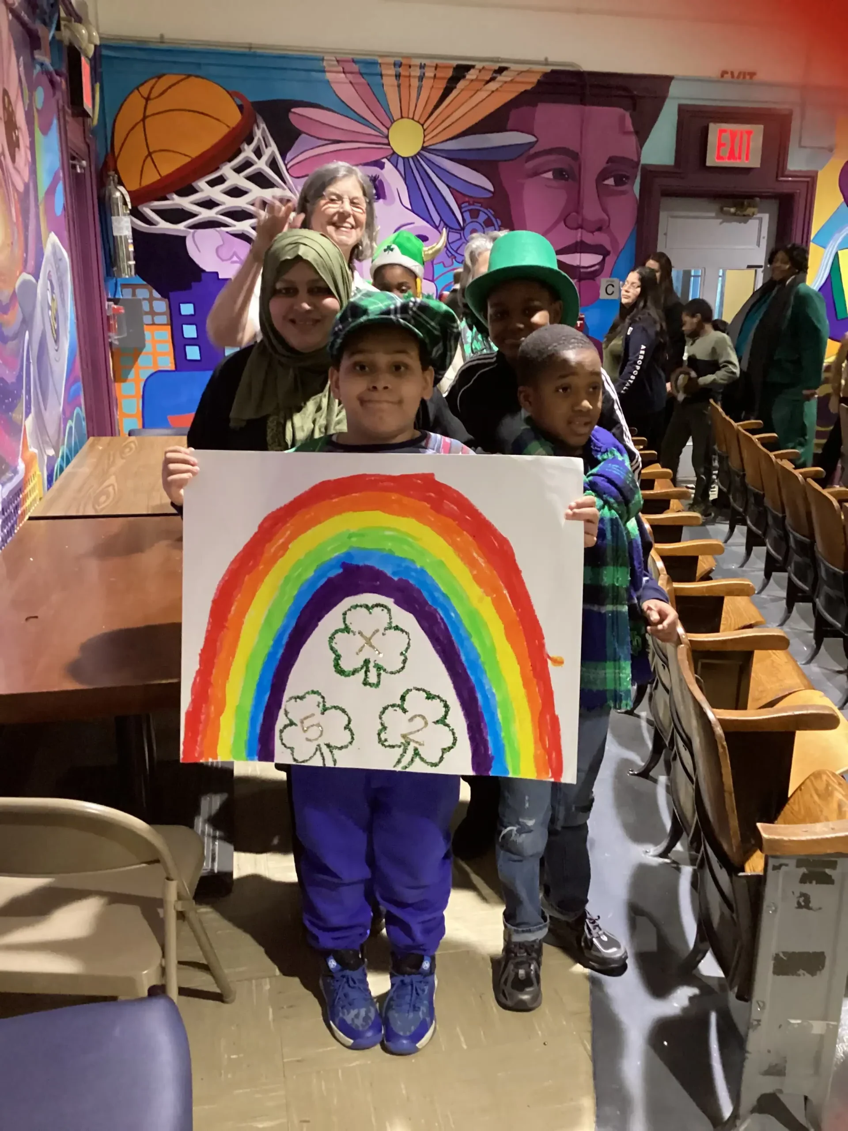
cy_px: 566
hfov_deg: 45.4
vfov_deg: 58.4
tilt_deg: -16.6
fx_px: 1013
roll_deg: -0.8
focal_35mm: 31
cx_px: 424
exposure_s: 1/20
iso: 640
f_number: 2.4
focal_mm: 3.3
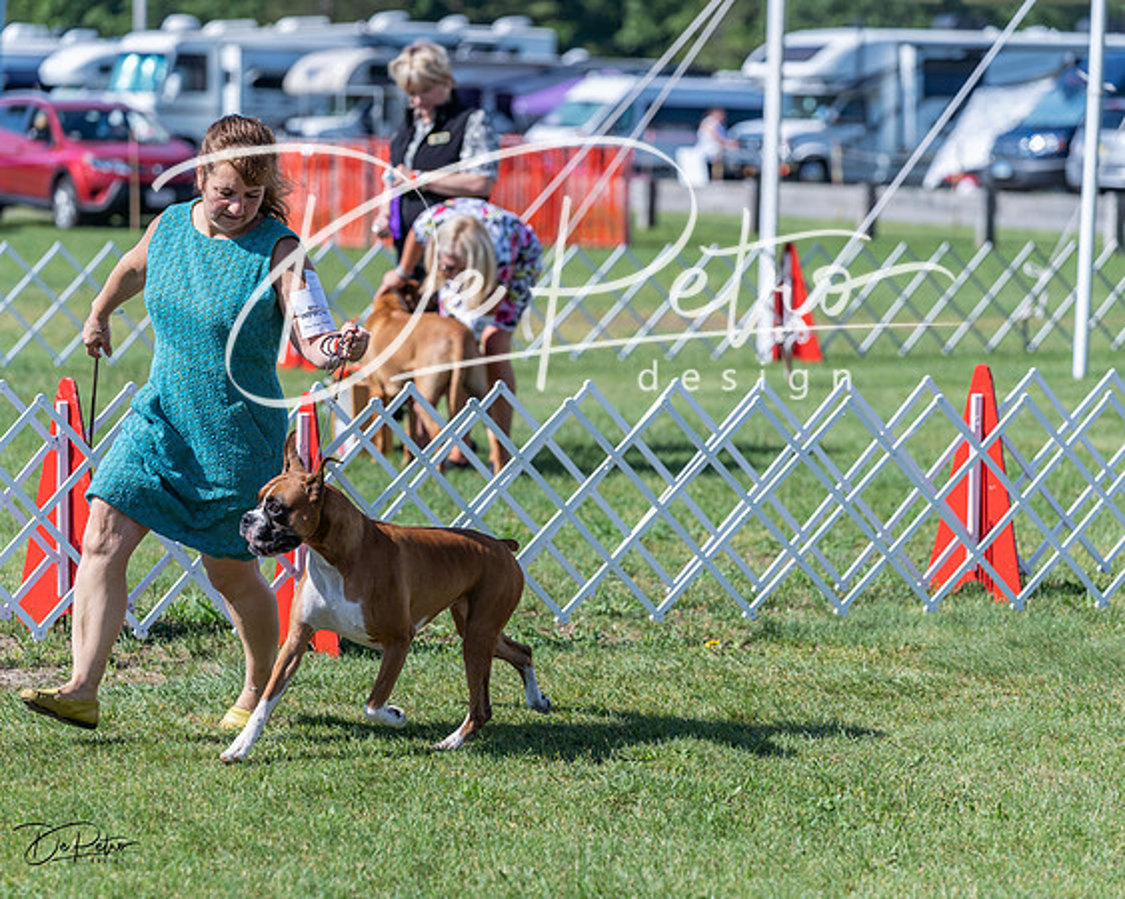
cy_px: 450
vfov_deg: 10.0
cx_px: 562
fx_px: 5135
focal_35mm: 154
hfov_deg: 12.5
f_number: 4
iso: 100
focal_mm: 137
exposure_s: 1/1000
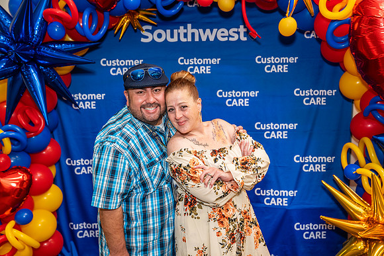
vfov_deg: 33.4
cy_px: 128
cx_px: 192
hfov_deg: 48.4
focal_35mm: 40
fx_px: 427
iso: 1250
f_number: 4
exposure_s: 1/160
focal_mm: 40
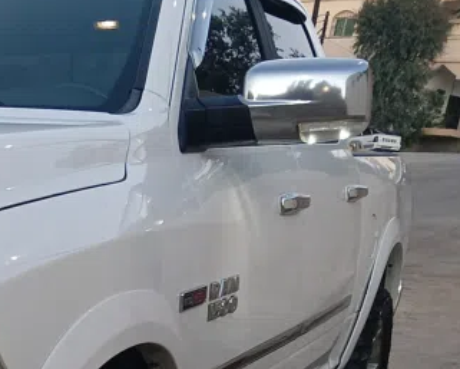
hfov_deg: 20.4
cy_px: 475
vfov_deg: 17.8
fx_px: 1103
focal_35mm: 81
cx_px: -219
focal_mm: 4.05
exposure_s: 1/33.3
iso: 320
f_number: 1.8
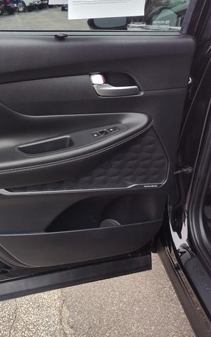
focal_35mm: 33
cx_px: 5
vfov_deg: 58.1
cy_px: 167
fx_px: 303
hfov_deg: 35.1
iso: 127
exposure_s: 1/120
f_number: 1.88
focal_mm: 5.56
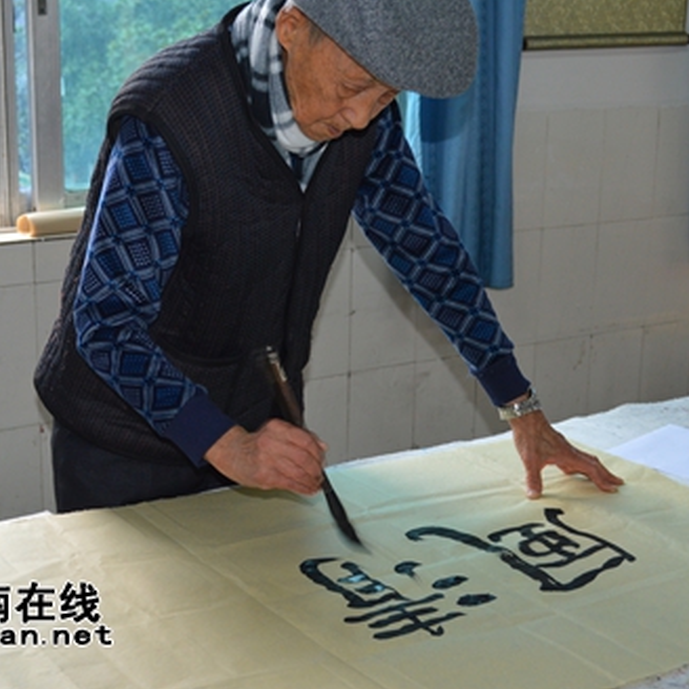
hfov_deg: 26.0
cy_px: 342
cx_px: 258
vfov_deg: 26.1
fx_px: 1486
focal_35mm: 66
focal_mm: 34
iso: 720
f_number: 5
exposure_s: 1/60
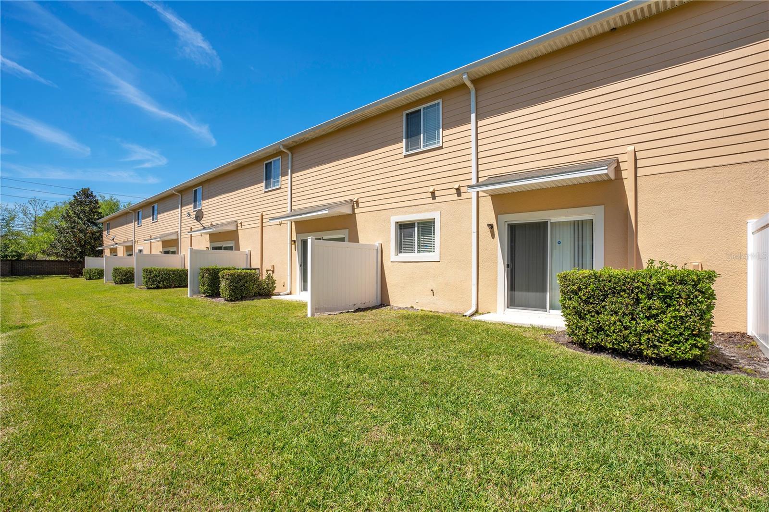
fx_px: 342
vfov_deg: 73.7
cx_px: 384
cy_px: 256
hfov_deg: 96.7
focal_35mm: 16
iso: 100
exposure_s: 1/320
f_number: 8
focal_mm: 16
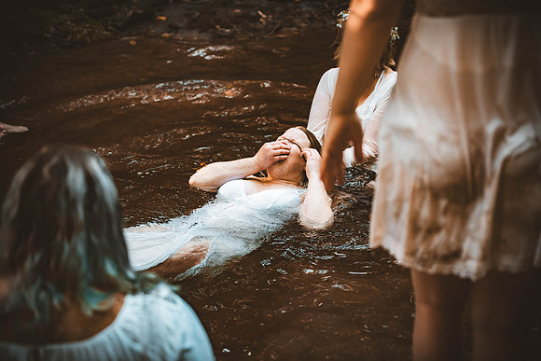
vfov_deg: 19.5
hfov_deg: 28.8
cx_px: 270
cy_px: 180
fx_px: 1052
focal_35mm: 70
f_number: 2.8
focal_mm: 70
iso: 1000
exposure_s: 1/400
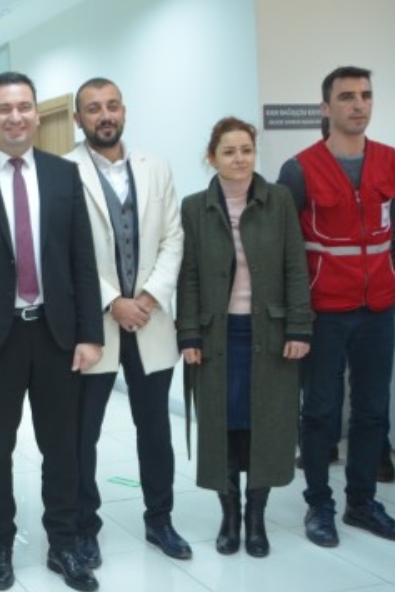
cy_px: 273
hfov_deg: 21.5
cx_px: -158
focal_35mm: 55
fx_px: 904
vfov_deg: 36.2
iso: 800
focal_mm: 18
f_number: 4
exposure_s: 1/60
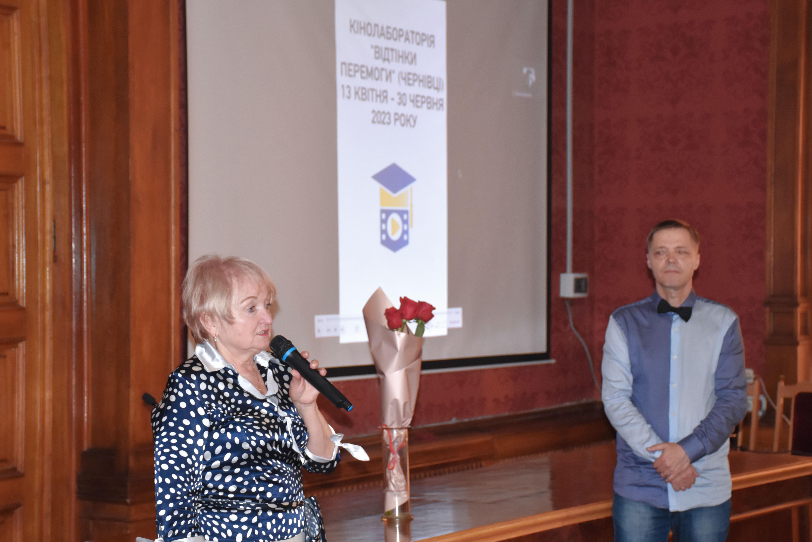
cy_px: 274
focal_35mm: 69
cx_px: 409
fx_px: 1545
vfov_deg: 19.9
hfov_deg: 29.4
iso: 1800
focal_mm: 45
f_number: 4.5
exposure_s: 1/60
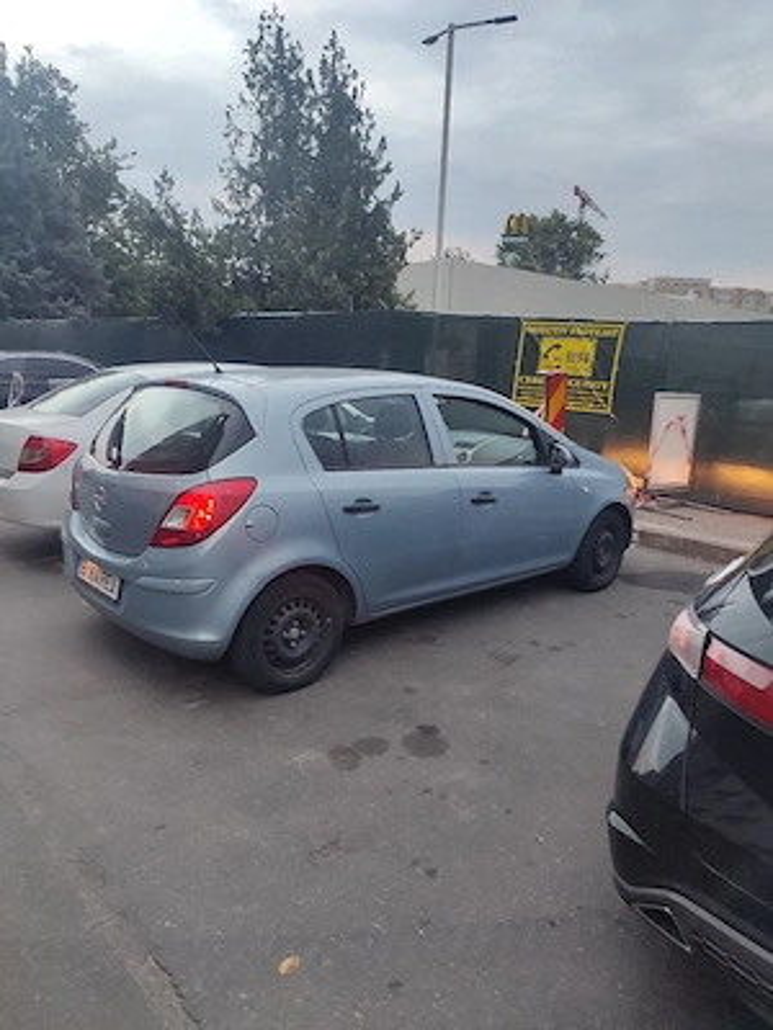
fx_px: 744
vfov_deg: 69.4
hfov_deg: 54.9
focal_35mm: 25
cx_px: 386
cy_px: 515
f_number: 1.9
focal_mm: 6.04
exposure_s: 1/33
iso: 149
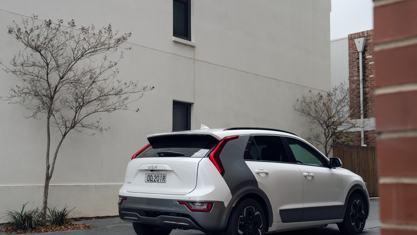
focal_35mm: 45
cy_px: 132
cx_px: 205
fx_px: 498
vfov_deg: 26.5
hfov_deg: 45.5
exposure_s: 1/80
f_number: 4.5
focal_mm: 42
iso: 80
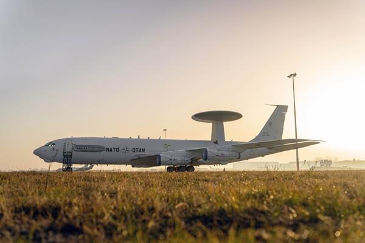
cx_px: 182
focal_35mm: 35
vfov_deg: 37.9
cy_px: 122
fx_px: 355
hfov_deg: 54.4
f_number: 2.8
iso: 100
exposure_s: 1/1250
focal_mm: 35
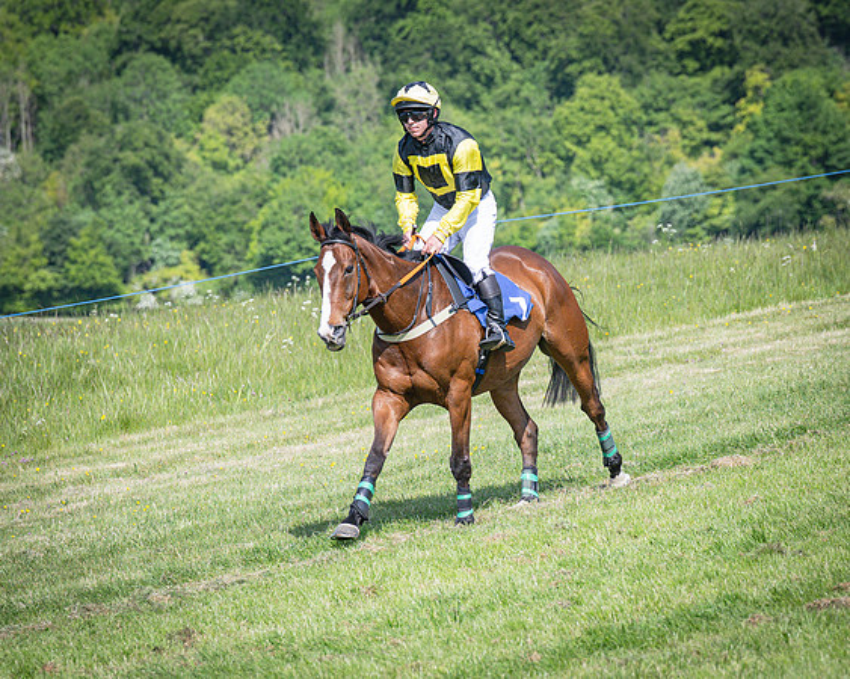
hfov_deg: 7.6
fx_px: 6398
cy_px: 366
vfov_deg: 6.1
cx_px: 395
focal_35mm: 254
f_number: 4
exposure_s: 1/3200
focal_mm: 120
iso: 400
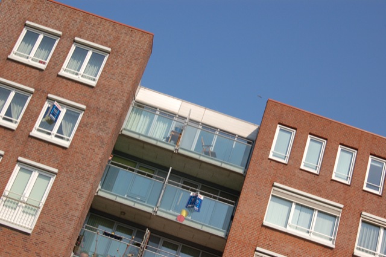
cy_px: 128
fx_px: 610
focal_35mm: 57
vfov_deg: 23.7
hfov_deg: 35.1
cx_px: 193
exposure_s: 1/500
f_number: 11
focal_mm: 38
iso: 400
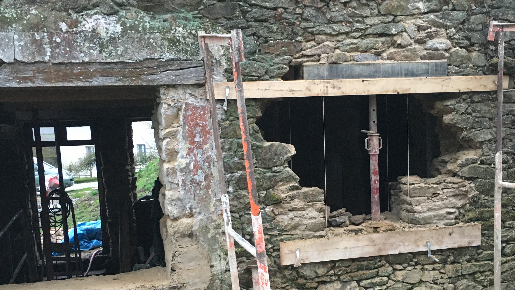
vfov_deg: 28.1
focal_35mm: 42
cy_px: 207
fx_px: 574
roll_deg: +1.6
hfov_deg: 48.3
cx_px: 283
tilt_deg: -7.0
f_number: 2.2
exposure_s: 1/33
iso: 250
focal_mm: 4.15
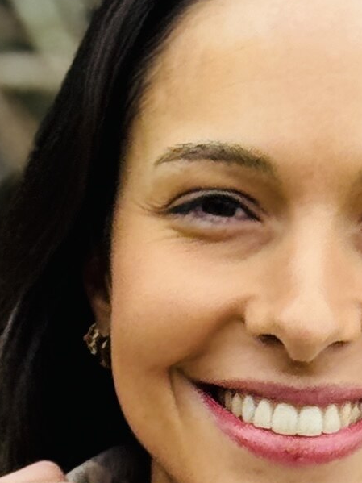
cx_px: 100
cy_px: 1217
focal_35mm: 323
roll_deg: -7.1
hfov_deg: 4.6
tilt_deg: -10.6
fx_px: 4505
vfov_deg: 5.9
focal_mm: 6.76
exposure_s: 1/966
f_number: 1.78
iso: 64
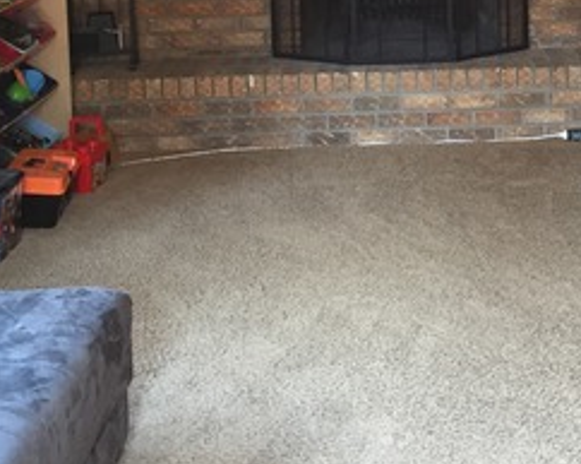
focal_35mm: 75
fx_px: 1288
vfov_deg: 19.4
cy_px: -63
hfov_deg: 25.1
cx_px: 437
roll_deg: +1.0
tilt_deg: -6.7
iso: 100
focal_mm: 4.15
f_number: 2.2
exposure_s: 1/30
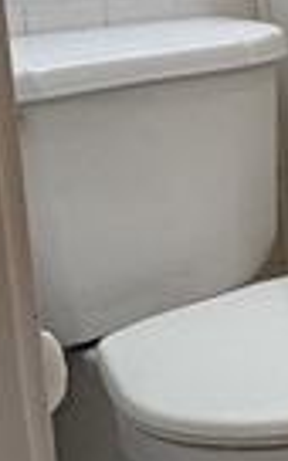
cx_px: 596
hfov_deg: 13.2
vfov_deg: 24.4
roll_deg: +1.1
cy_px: 122
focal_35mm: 84
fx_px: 1055
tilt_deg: -9.4
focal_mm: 2.22
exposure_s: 1/120
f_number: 2.2
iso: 125
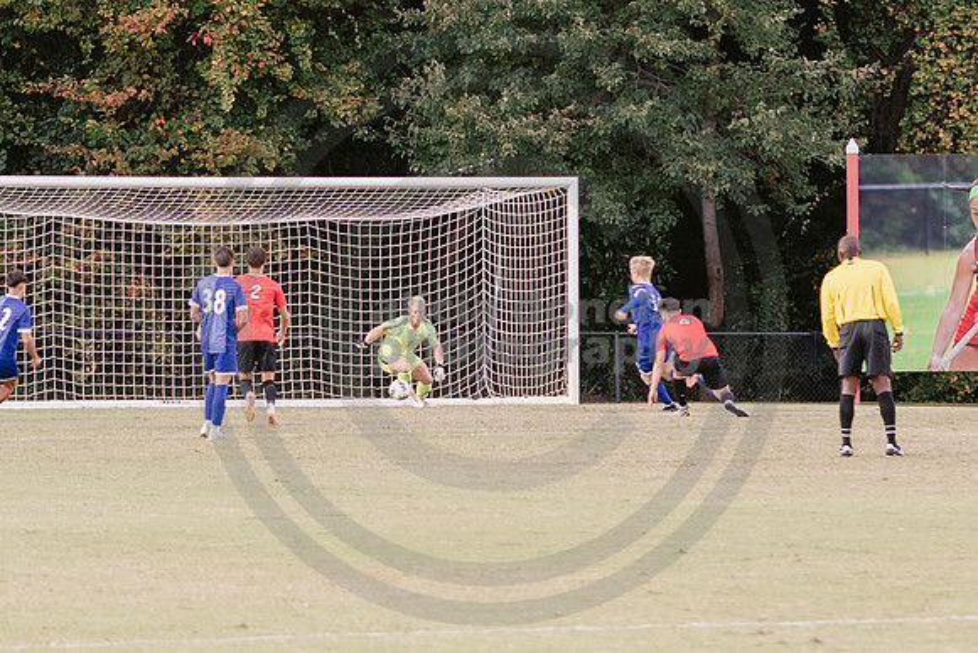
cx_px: 376
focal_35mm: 292
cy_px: 154
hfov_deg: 7.1
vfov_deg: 4.7
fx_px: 7932
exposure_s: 1/125
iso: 640
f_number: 3.2
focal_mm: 90
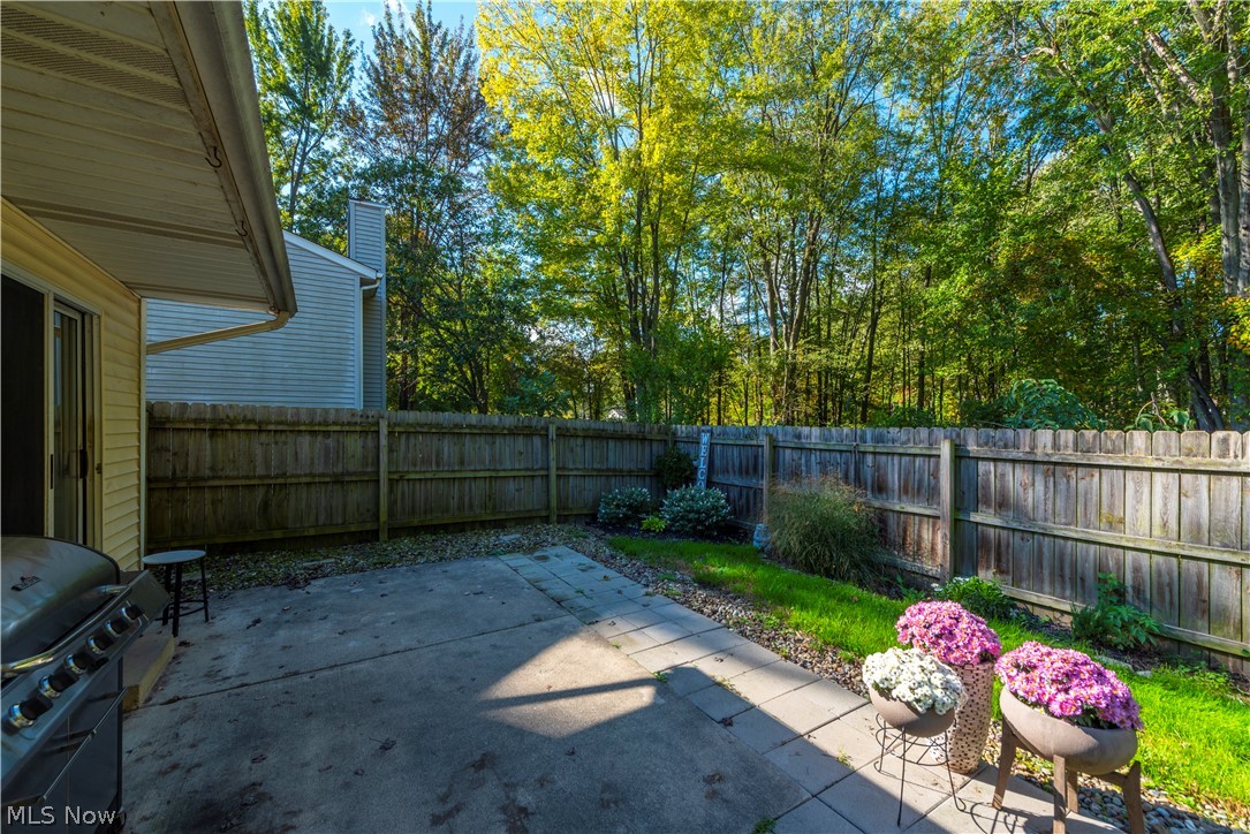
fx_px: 486
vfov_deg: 81.2
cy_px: 417
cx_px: 625
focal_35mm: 14
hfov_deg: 104.2
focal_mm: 14
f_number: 9
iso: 200
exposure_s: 1/125
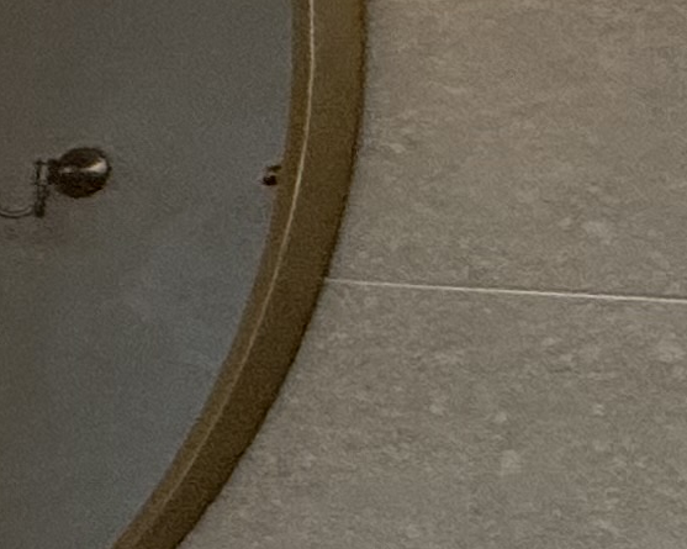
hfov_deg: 9.7
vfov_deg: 15.3
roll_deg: -0.9
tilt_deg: -10.4
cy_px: 532
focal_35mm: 99
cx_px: -1702
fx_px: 2012
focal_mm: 2.22
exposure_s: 1/120
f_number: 2.2
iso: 250
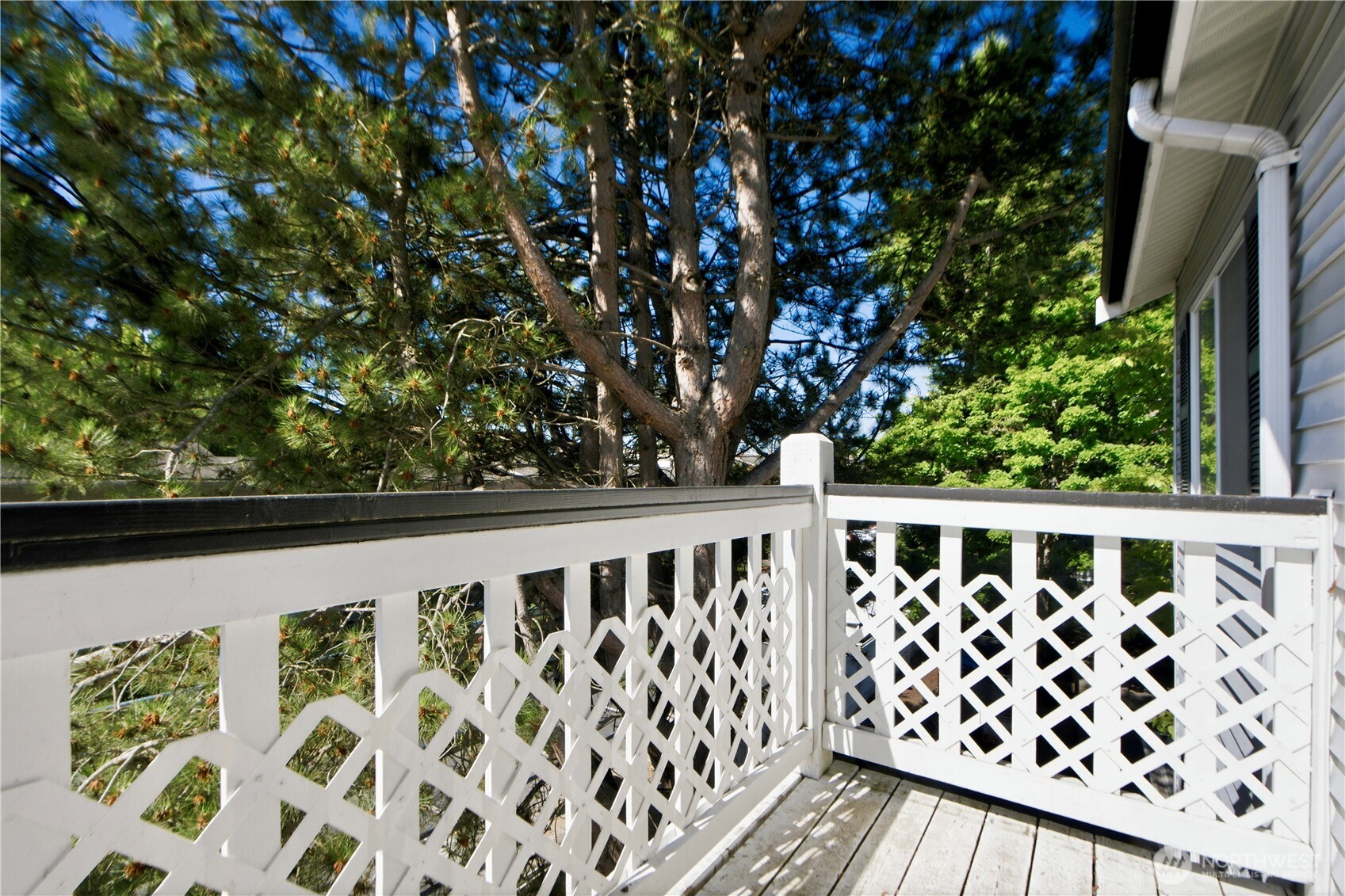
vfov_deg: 73.7
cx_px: 672
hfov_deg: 96.7
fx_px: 598
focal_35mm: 16
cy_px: 448
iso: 400
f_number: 9
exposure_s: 1/200
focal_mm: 16
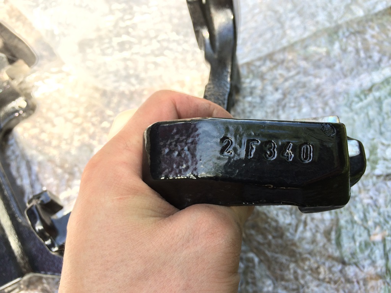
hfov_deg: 61.7
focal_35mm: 29
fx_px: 328
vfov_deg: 48.2
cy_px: 146
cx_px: 196
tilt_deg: -63.7
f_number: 2.2
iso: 32
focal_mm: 4.15
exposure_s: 1/122
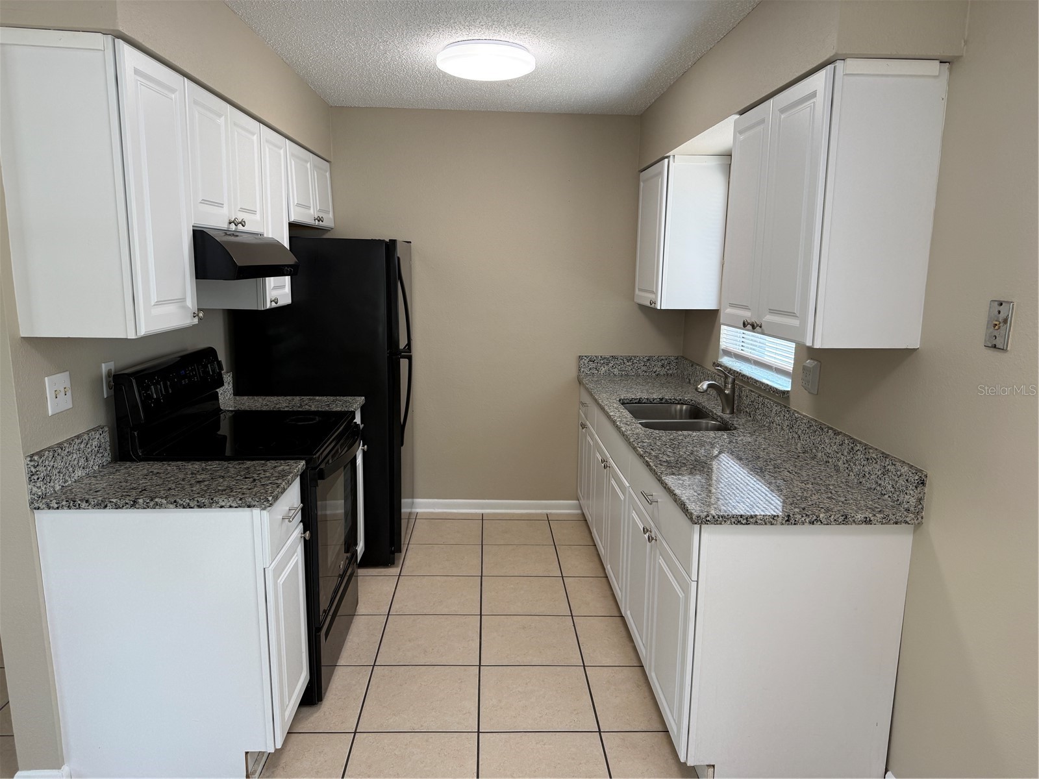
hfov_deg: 71.6
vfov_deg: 56.8
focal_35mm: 24
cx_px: 520
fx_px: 720
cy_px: 390
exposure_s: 1/120
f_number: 1.78
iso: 100
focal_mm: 6.76
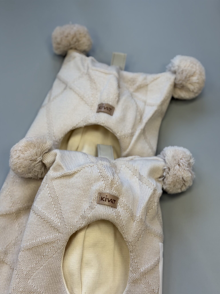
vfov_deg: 39.7
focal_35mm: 48
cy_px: 147
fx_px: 407
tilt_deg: -66.3
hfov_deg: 30.3
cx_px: 110
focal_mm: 6.76
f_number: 1.78
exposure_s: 1/121
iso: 50
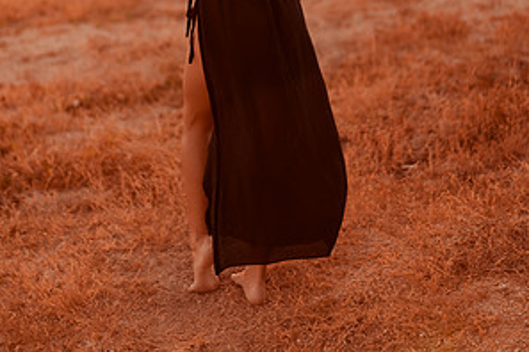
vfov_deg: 15.3
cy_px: 11
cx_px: 264
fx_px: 1293
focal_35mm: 88
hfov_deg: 23.1
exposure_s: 1/1600
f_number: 1.4
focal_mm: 58
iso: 100
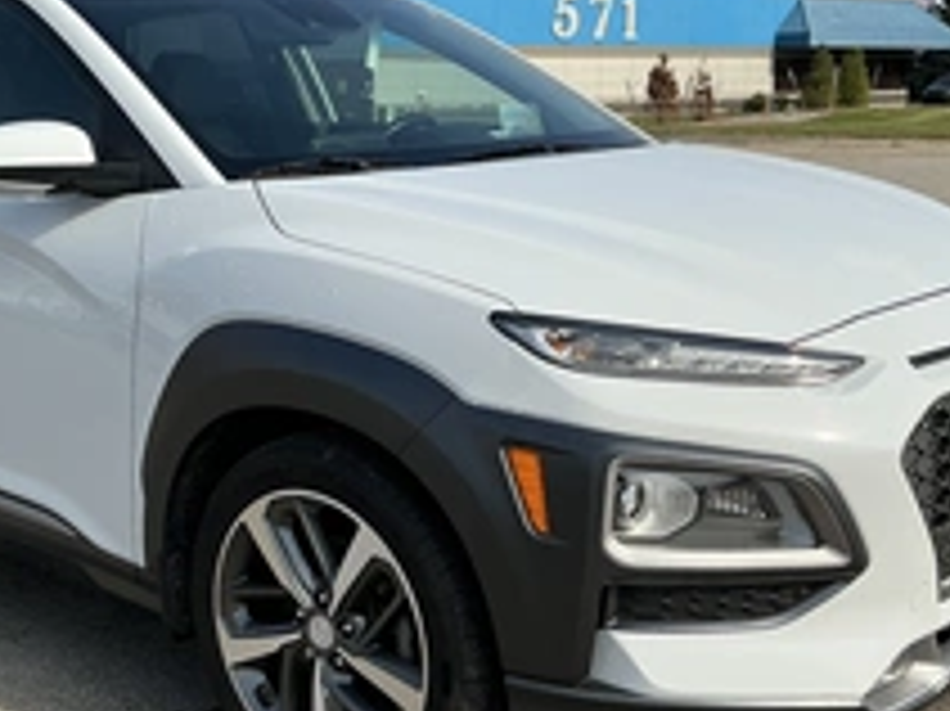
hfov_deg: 36.1
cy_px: 360
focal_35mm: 53
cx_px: 383
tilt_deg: -9.6
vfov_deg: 27.5
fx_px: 1454
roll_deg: +0.3
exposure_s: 1/2320
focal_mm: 3
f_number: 1.8
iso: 25
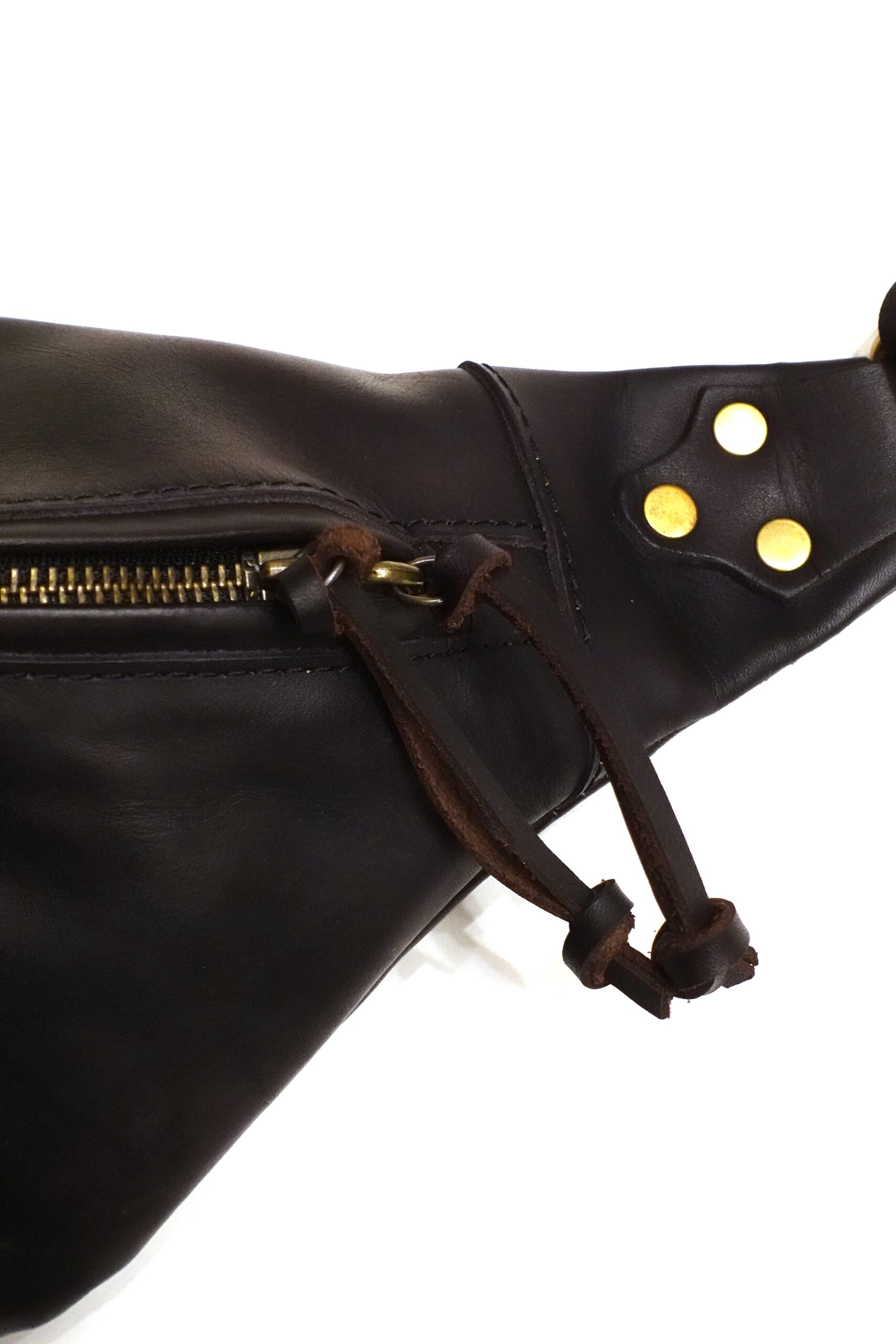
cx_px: 448
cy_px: 672
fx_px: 2613
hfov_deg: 19.5
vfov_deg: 28.8
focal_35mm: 70
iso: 4000
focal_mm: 25.53
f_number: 5.6
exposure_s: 1/80
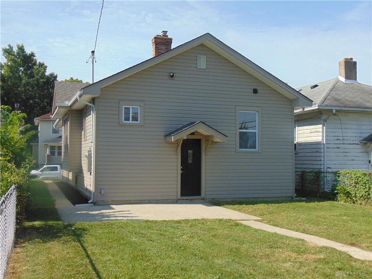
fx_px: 451
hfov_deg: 44.8
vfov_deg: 34.3
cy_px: 140
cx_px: 186
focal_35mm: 42
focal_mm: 7.6
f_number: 3.3
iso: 80
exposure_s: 1/1000
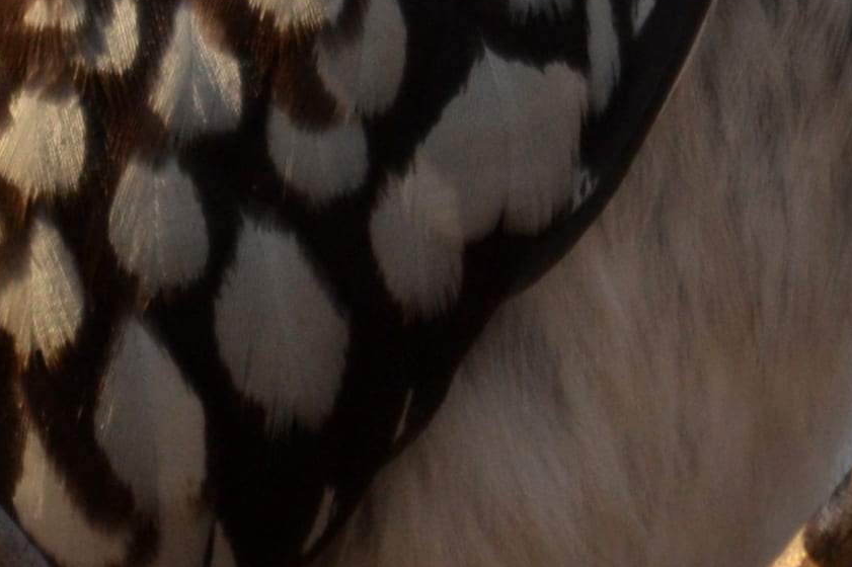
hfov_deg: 0.8
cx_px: 580
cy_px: -646
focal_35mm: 2467
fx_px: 58360
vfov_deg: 0.6
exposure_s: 1/500
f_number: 5.6
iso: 250
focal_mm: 300
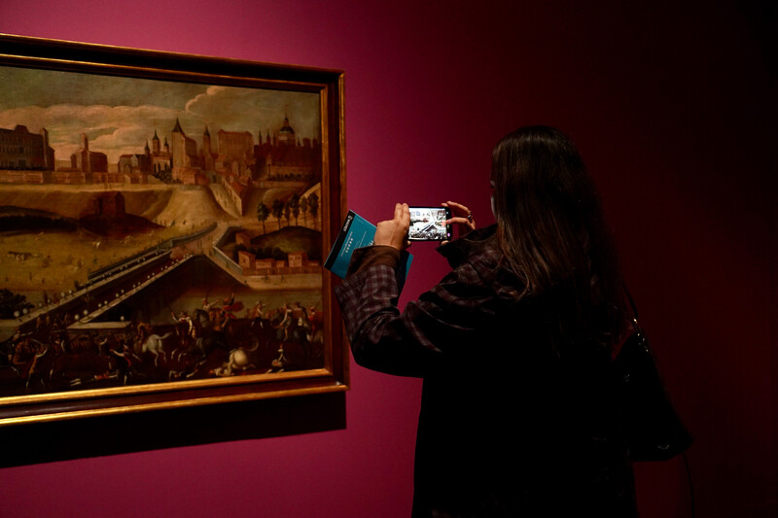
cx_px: 389
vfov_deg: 29.2
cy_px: 259
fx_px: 994
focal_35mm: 46
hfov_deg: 42.8
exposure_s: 1/125
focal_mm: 46
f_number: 4
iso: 3200
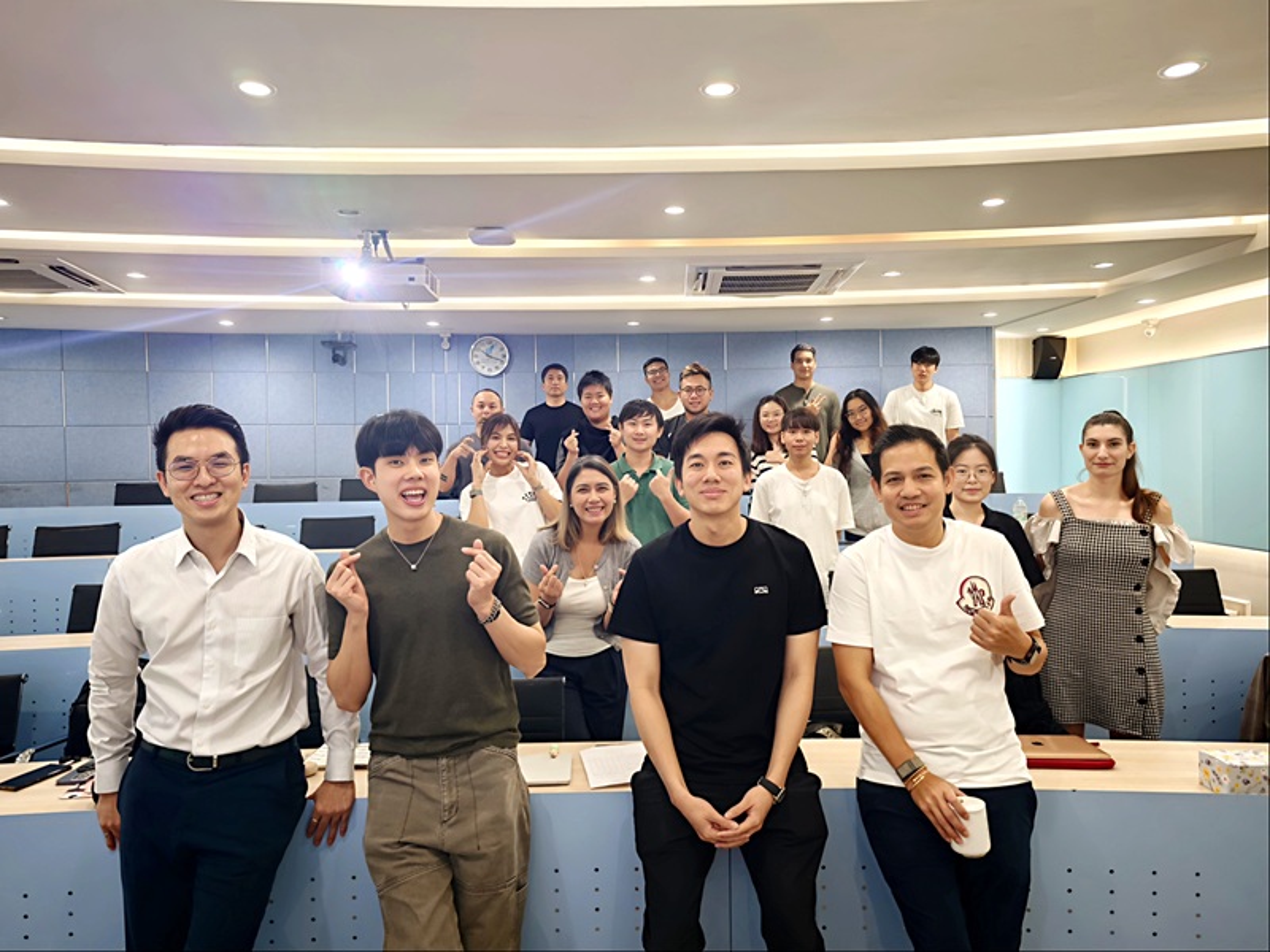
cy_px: 476
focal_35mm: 23
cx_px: 635
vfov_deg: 58.9
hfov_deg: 73.9
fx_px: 844
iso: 50
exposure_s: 1/180
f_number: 1.67
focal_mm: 8.71
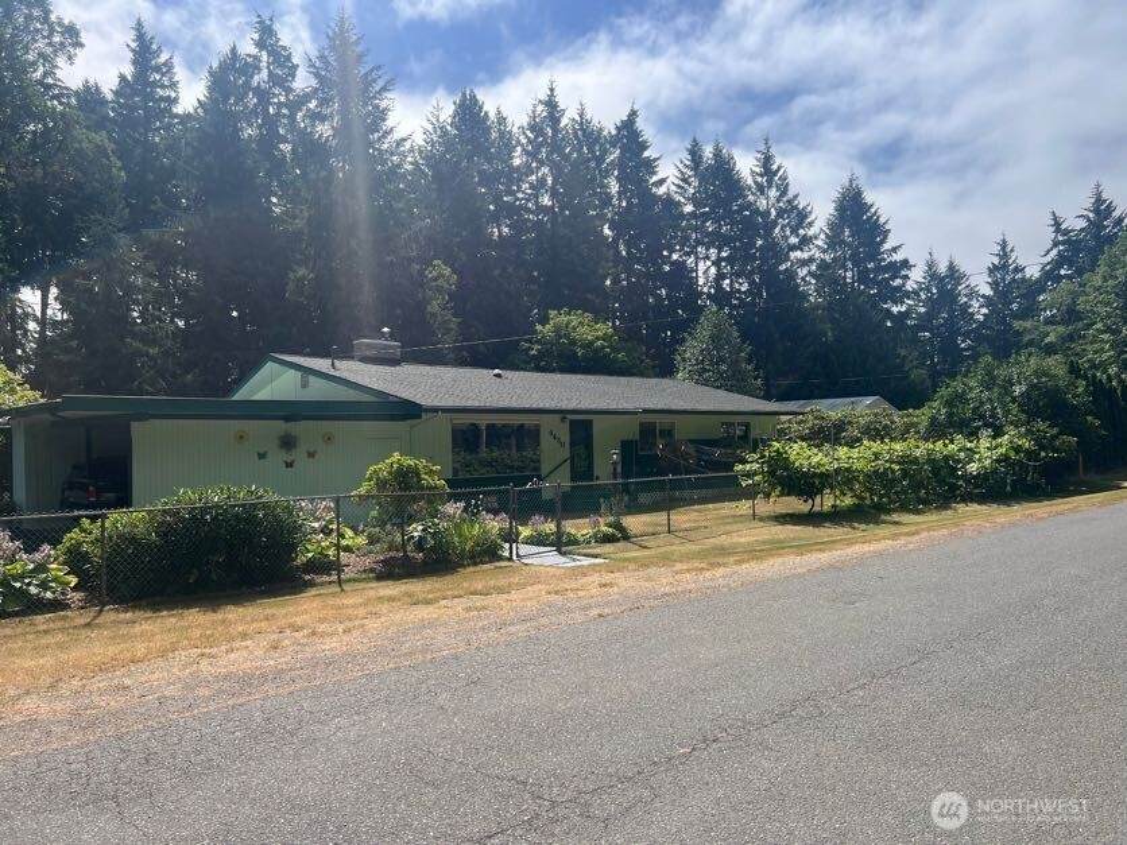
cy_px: 422
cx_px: 564
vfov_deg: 53.1
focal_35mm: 26
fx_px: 846
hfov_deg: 67.3
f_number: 1.5
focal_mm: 5.7
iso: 50
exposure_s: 1/3968
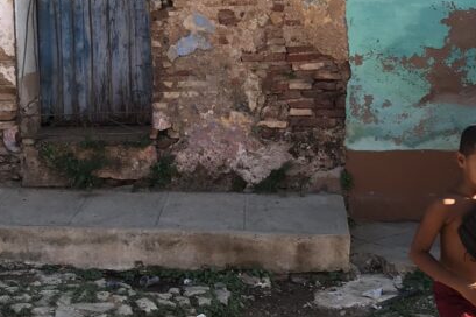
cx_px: 197
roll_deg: +2.1
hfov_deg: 27.7
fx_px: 964
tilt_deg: -4.3
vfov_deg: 18.3
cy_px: 29
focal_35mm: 73
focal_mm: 3.99
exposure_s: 1/402
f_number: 1.8
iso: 20
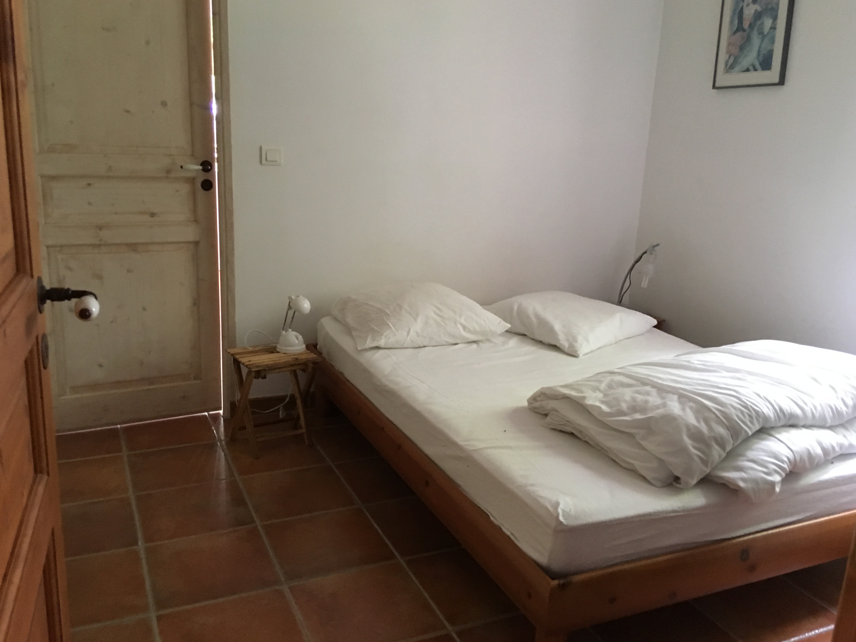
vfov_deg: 45.4
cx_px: 430
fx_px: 767
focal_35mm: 31
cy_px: 314
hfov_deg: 58.4
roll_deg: -1.9
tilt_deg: -17.0
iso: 200
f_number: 2.2
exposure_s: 1/17
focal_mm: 4.15
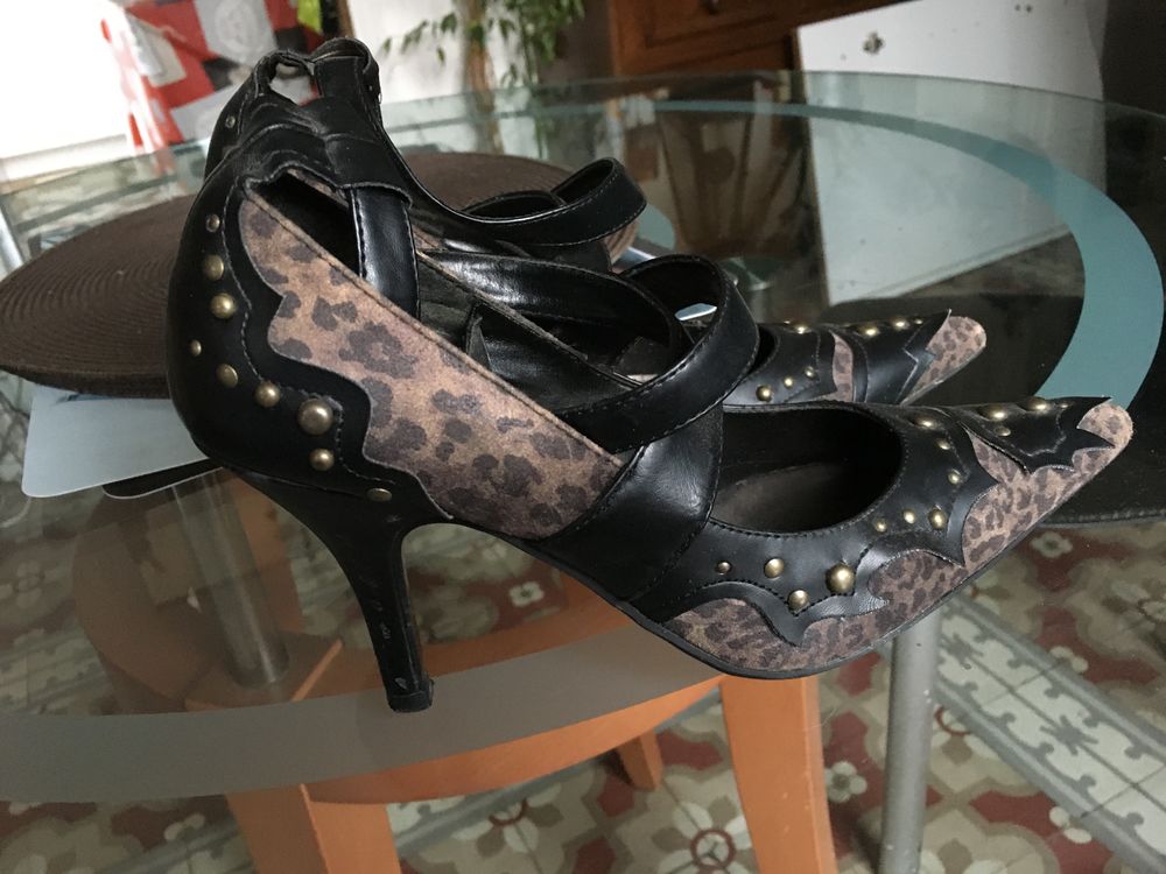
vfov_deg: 48.2
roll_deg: +6.2
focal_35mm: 29
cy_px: 437
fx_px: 977
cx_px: 583
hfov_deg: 61.7
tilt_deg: -27.7
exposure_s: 1/17
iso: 500
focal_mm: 4.15
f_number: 2.2
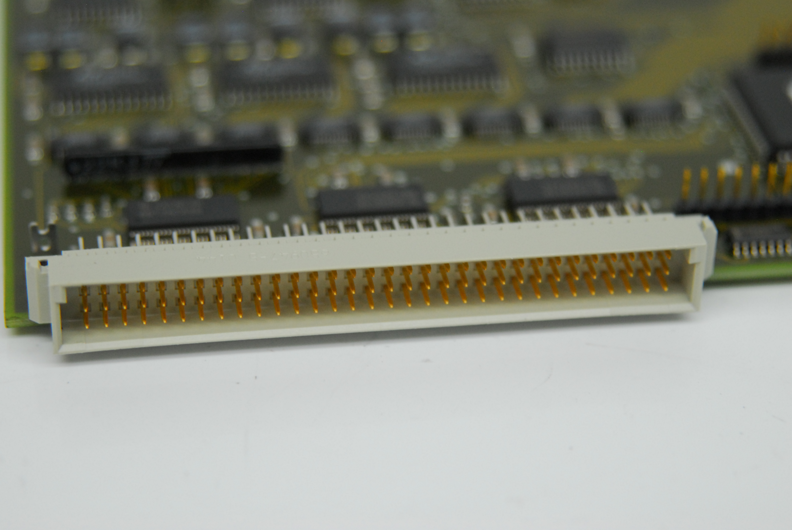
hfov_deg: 18.2
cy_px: 265
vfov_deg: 12.2
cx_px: 396
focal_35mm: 112
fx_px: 2478
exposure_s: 1/160
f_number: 4
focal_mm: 75
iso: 800
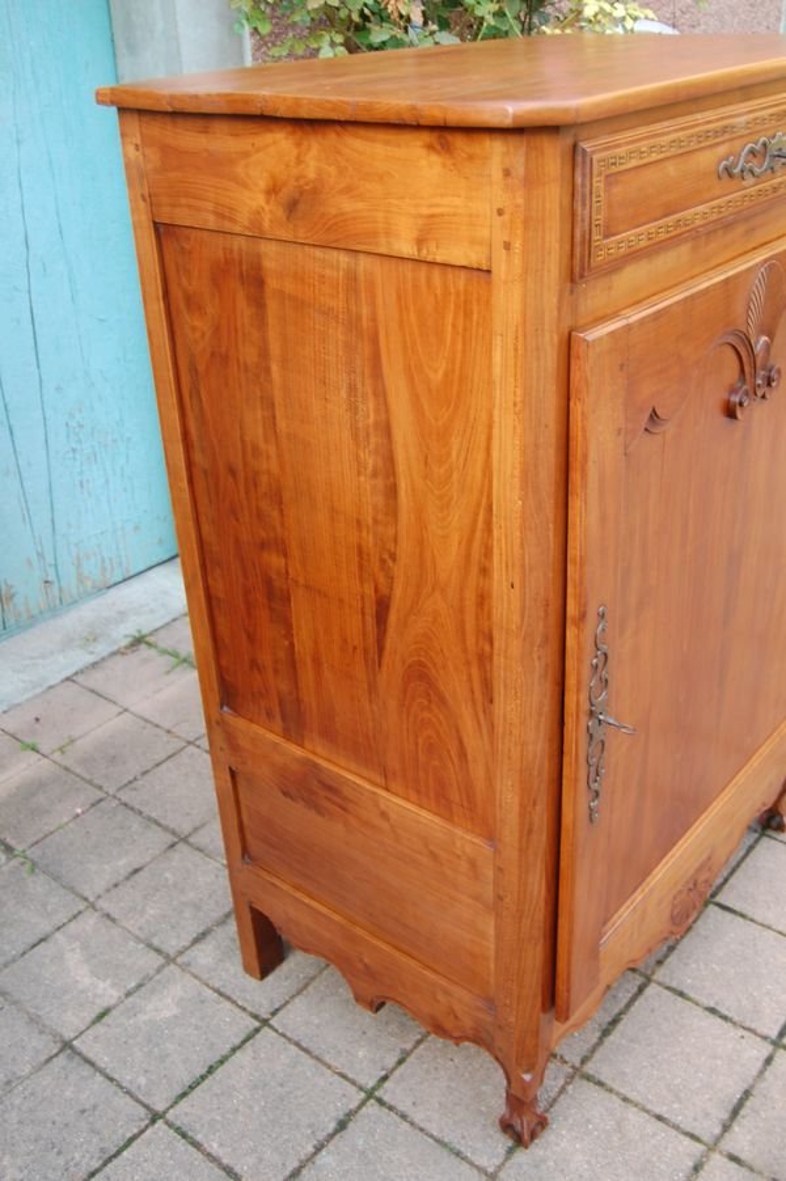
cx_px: 393
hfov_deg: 38.3
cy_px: 590
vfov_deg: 55.1
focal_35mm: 34
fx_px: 1132
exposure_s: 1/60
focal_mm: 23
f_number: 4
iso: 400
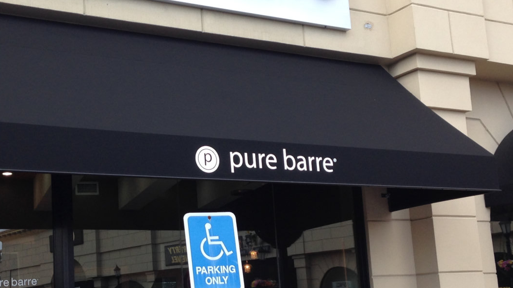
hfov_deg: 33.8
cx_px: 219
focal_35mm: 62
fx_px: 843
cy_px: 173
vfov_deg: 19.4
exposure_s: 1/268
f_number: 2.4
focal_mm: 4.12
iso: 50
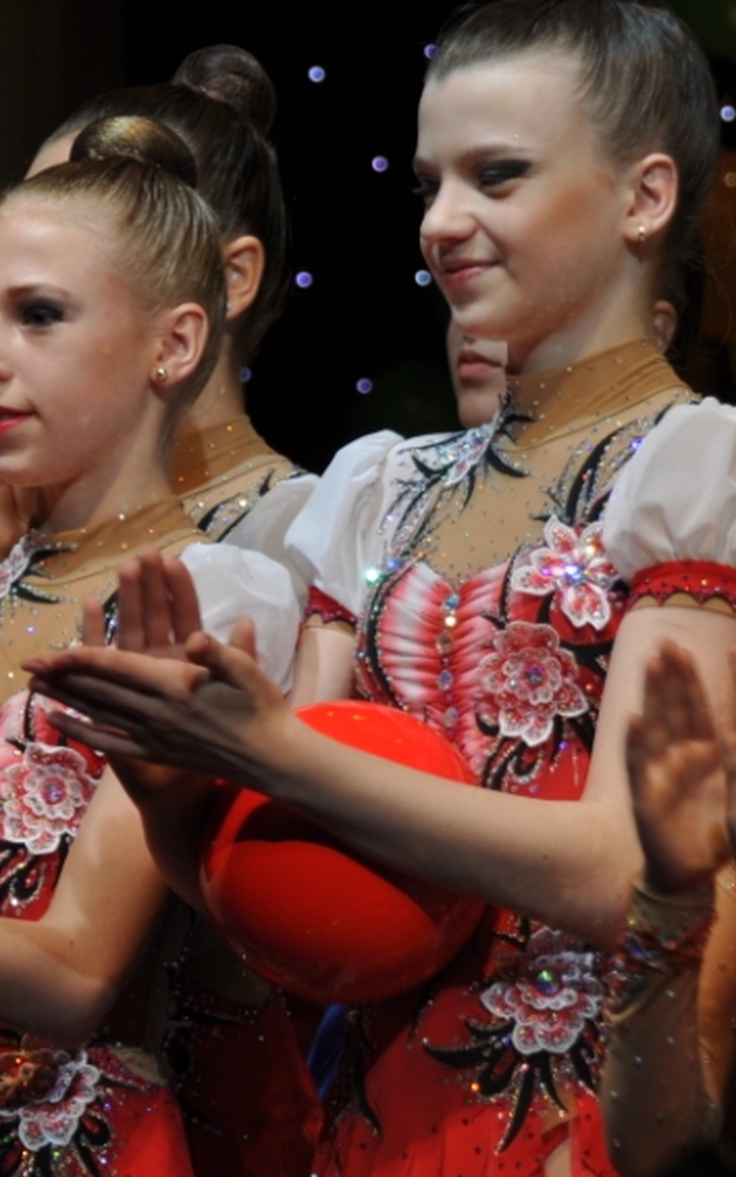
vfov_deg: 7.2
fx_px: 9300
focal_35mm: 290
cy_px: 489
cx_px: 376
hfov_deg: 4.5
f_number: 5.6
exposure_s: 1/125
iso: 220
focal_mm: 105
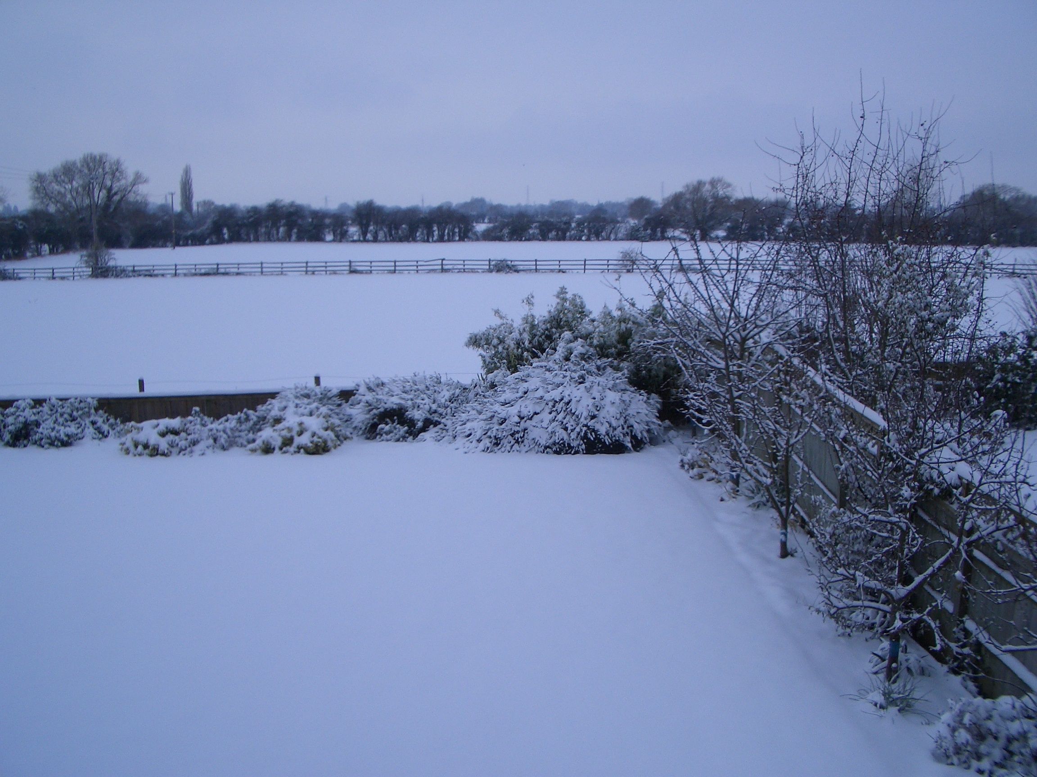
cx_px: 518
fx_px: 1049
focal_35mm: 35
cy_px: 388
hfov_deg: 52.6
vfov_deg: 40.7
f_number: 4.3
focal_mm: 5.8
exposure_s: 1/400
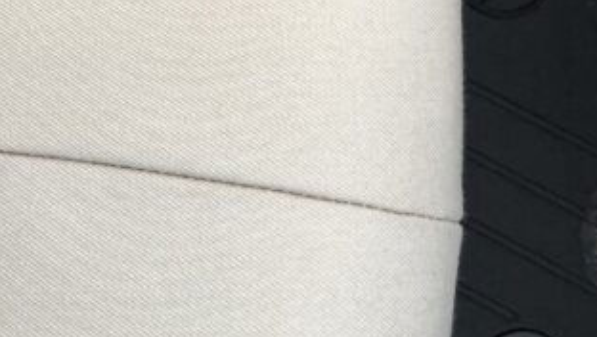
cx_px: -94
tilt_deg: -74.6
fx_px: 1584
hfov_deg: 20.2
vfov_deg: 11.6
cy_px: -161
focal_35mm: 100
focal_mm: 4
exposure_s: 1/31
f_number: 1.8
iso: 32
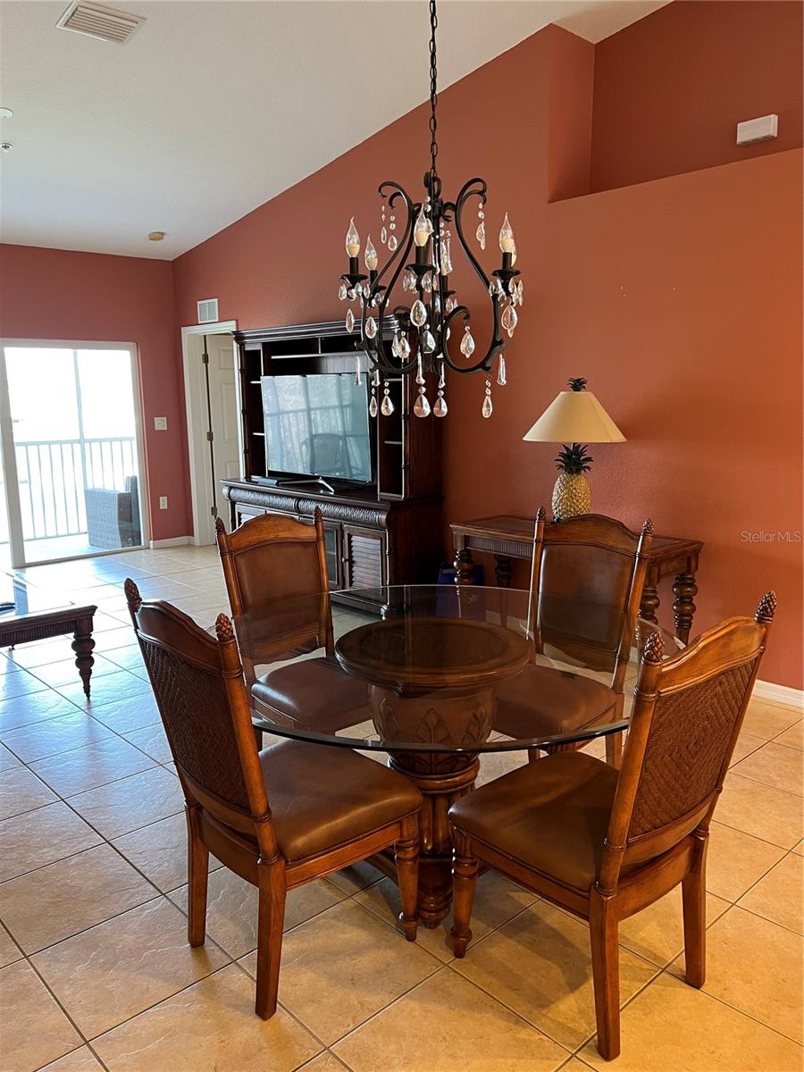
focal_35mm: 26
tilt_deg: -7.7
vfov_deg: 67.3
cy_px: 536
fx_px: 805
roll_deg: -1.5
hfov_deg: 53.1
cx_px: 402
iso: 200
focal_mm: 5.7
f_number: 1.5
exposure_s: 1/60
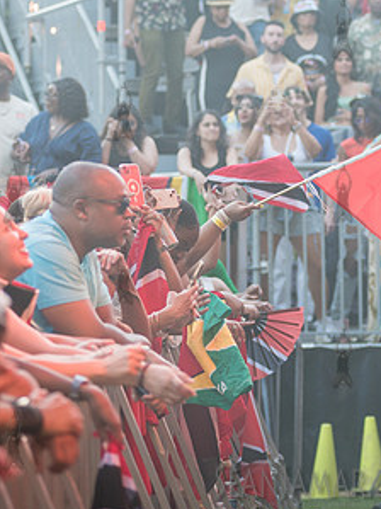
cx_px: 342
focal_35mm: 209
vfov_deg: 9.5
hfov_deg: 7.1
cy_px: 193
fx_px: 3069
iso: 1000
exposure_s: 1/320
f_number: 3.5
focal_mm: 112
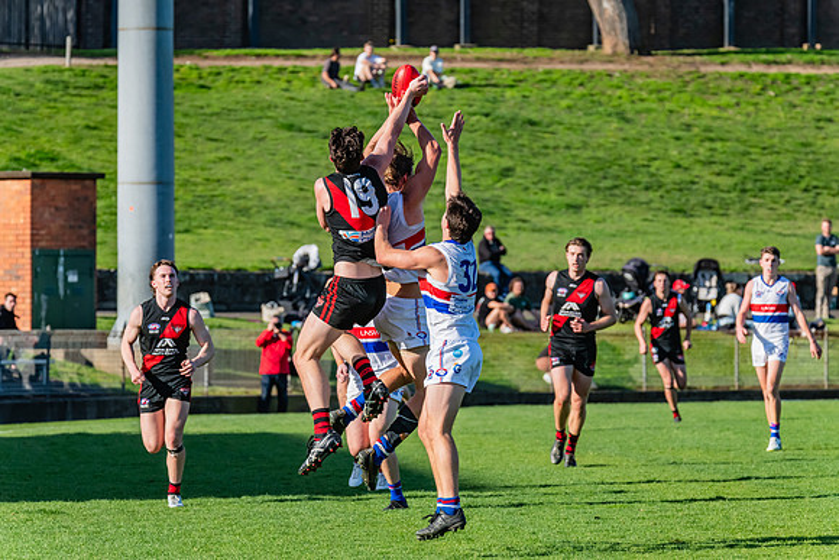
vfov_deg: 4.6
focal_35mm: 297
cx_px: 414
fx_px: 6922
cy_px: 280
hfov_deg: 6.9
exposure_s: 1/1600
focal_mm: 290
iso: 800
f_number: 9
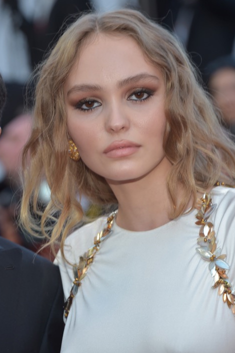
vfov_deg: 7.7
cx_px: 122
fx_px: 2607
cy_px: 170
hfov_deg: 5.2
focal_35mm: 266
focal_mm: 250
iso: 400
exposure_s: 1/160
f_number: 7.1
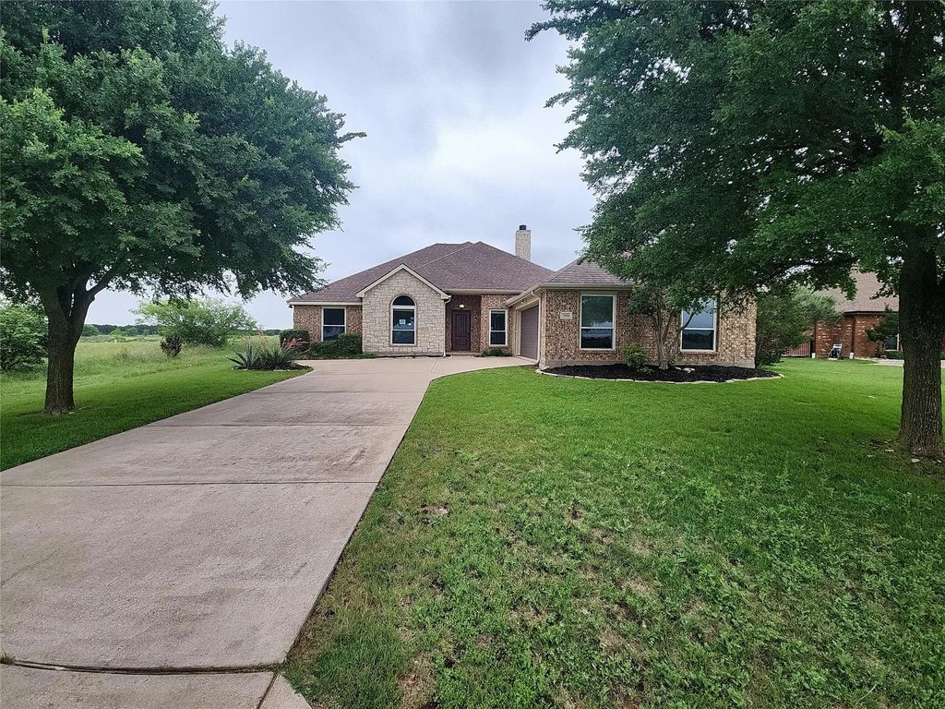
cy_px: 354
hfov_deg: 106.2
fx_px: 355
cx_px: 472
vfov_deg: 89.9
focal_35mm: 13
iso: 50
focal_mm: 2.2
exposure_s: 1/355
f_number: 2.2
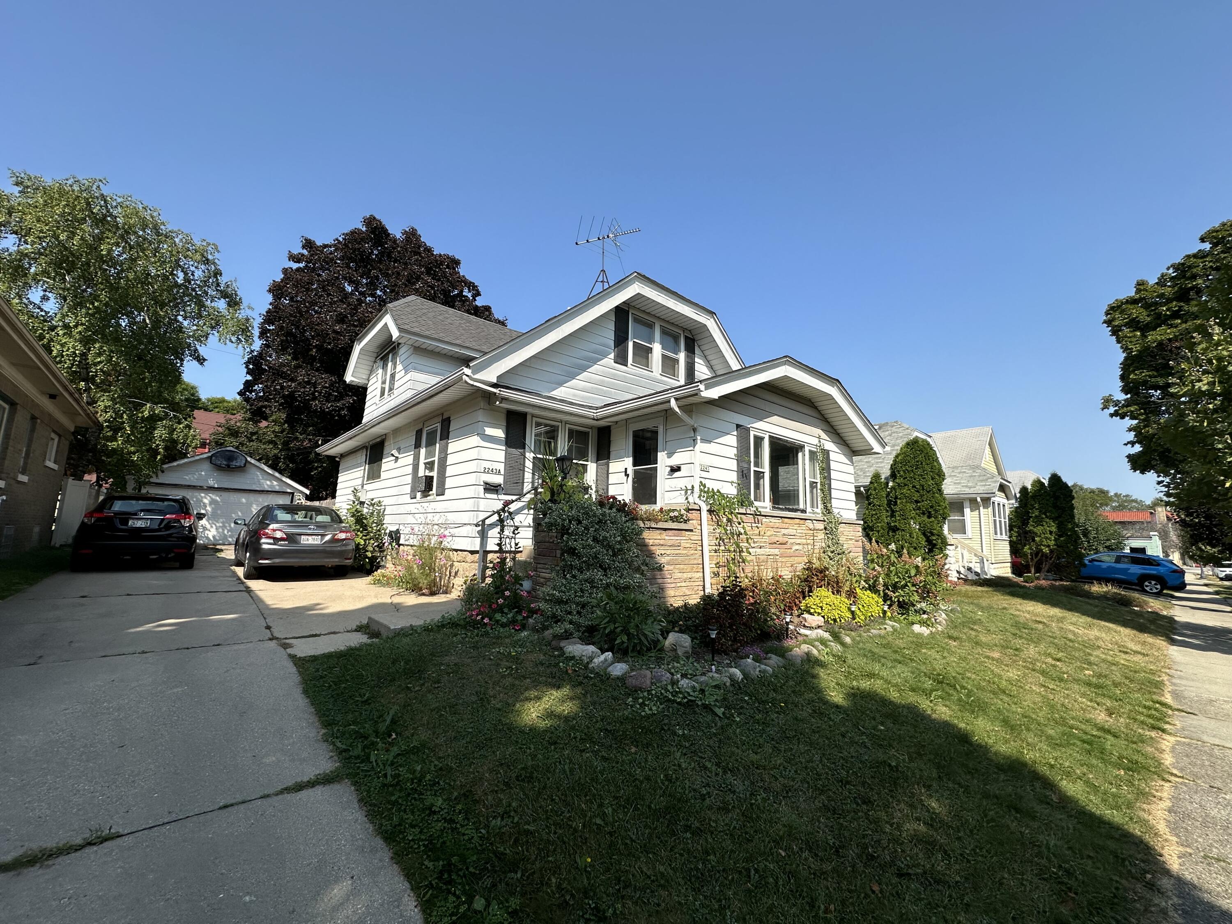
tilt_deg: +7.9
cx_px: 616
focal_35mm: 14
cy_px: 462
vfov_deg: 85.7
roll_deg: -2.0
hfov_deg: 102.1
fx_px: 498
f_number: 2.2
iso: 50
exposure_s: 1/2257
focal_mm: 2.22
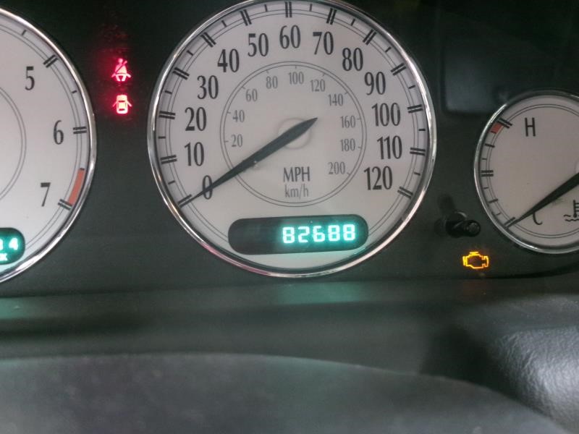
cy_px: 217
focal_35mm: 53
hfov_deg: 36.2
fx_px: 886
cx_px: 290
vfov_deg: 27.5
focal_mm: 9.5
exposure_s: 1/5
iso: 800
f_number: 4.9
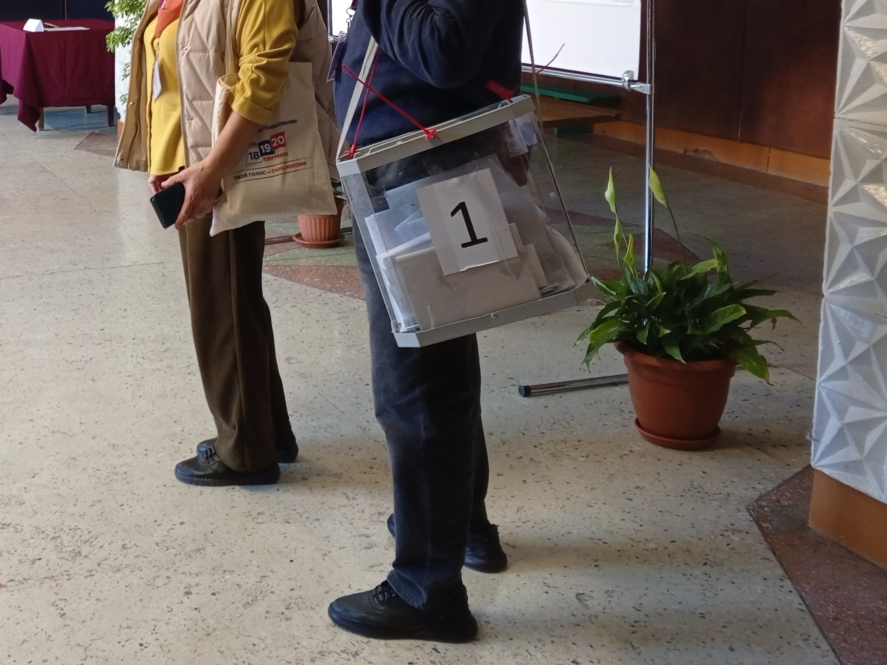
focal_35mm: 48
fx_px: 1230
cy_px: 135
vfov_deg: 29.6
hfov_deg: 37.4
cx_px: 109
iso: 390
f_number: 1.6
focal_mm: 4.09
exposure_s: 1/33.3
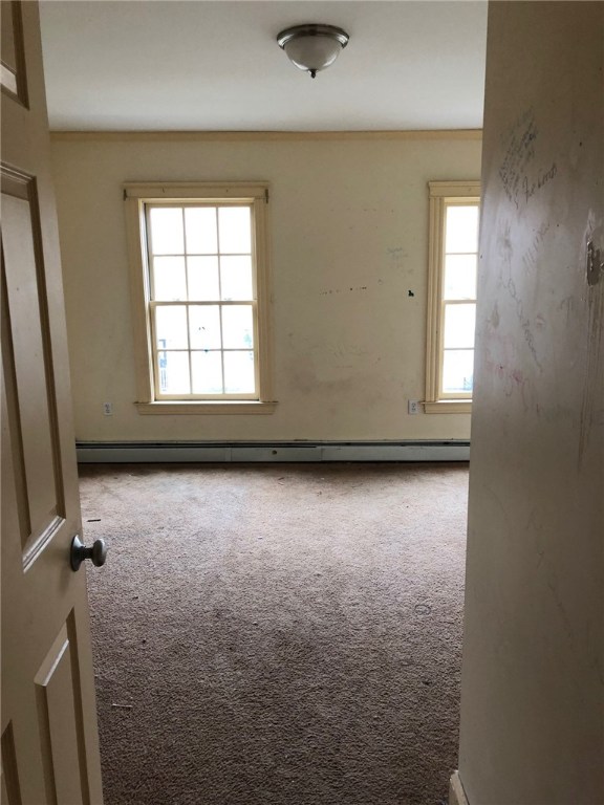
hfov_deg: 49.7
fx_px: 651
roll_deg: -1.6
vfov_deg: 63.4
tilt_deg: -6.3
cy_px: 402
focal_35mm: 28
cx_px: 302
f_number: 1.8
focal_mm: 3.99
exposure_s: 1/24
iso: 40
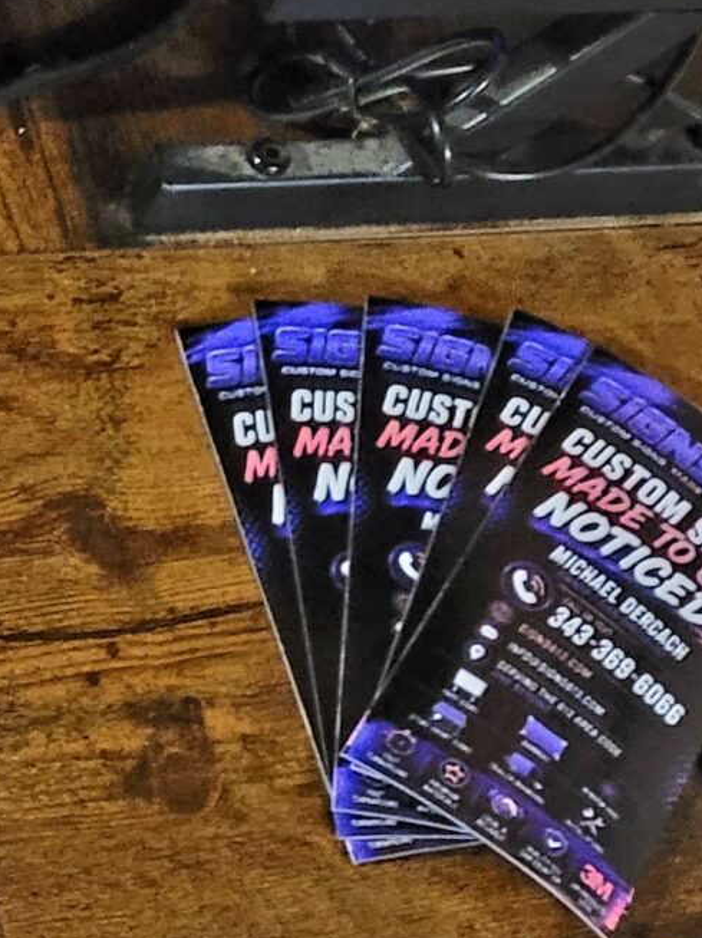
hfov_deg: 13.0
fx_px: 2761
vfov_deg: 18.6
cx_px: -603
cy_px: 1026
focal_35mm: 102
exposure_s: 1/24
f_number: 1.8
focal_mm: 5.4
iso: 1000
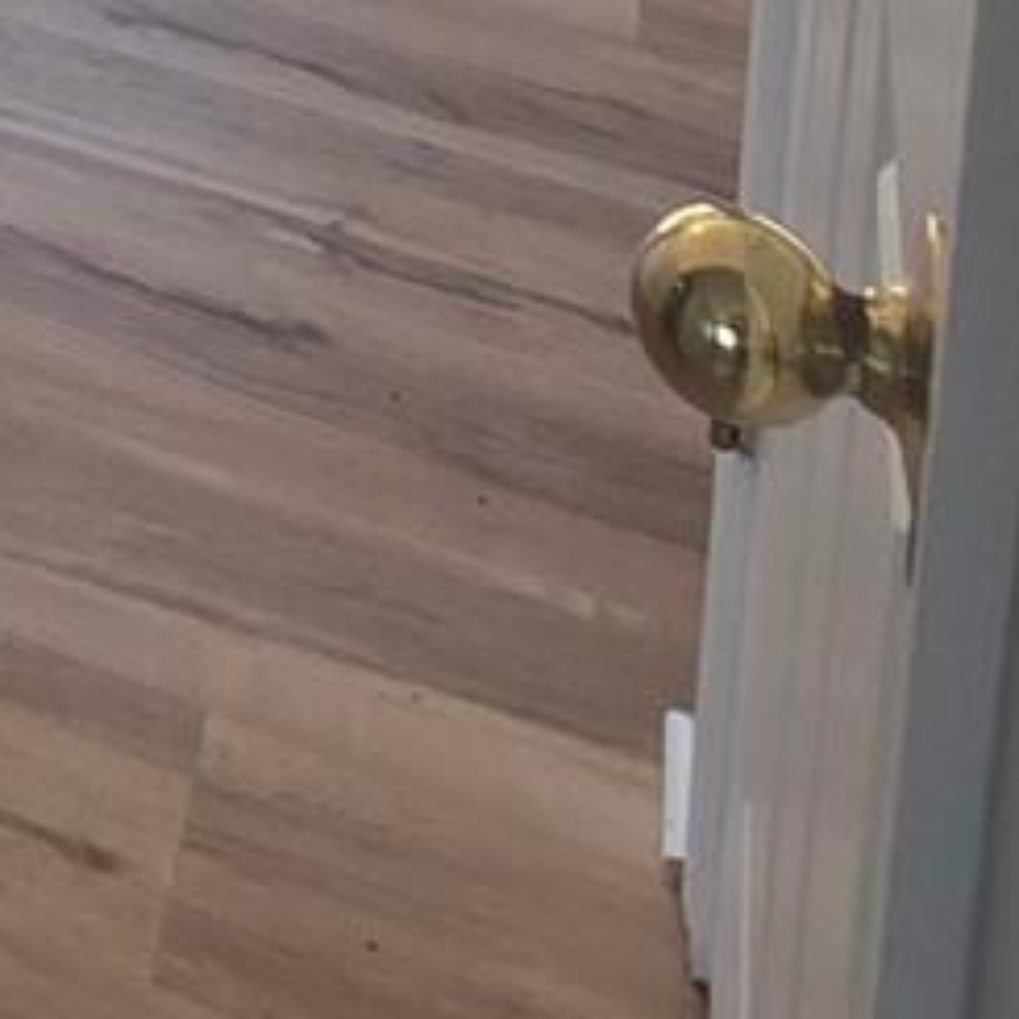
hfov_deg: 14.6
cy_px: -1610
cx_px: -1086
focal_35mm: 96
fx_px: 3197
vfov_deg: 12.7
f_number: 1.9
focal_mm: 2.2
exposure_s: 1/120
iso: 40
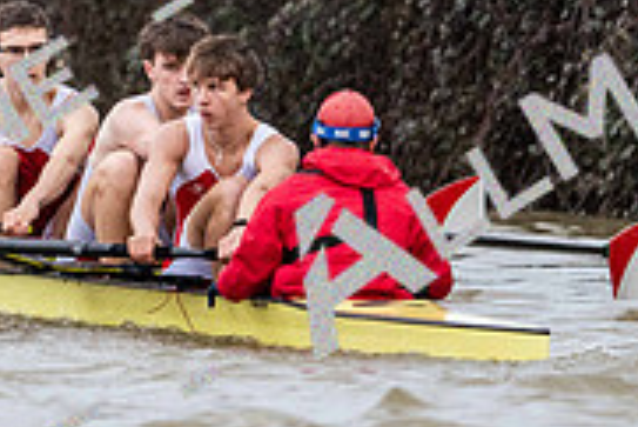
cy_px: 26
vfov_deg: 1.1
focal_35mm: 1284
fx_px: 22773
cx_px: -7
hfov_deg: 1.6
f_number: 4.5
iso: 2000
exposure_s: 1/1600
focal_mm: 400
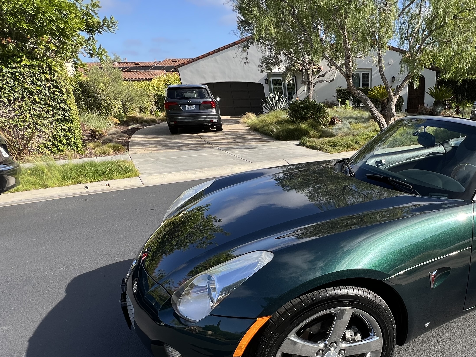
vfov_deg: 54.8
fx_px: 330
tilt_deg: -24.0
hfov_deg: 65.3
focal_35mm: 24
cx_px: 379
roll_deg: +0.8
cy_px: 257
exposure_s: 1/469
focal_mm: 1.57
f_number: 1.8
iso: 32
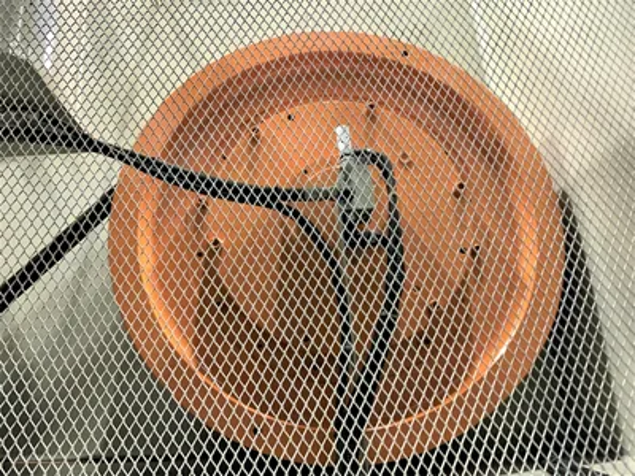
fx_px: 477
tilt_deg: +16.4
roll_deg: +4.4
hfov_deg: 67.3
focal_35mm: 26
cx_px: 318
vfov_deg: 53.1
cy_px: 238
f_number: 1.8
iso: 800
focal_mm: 4.25
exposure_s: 1/30
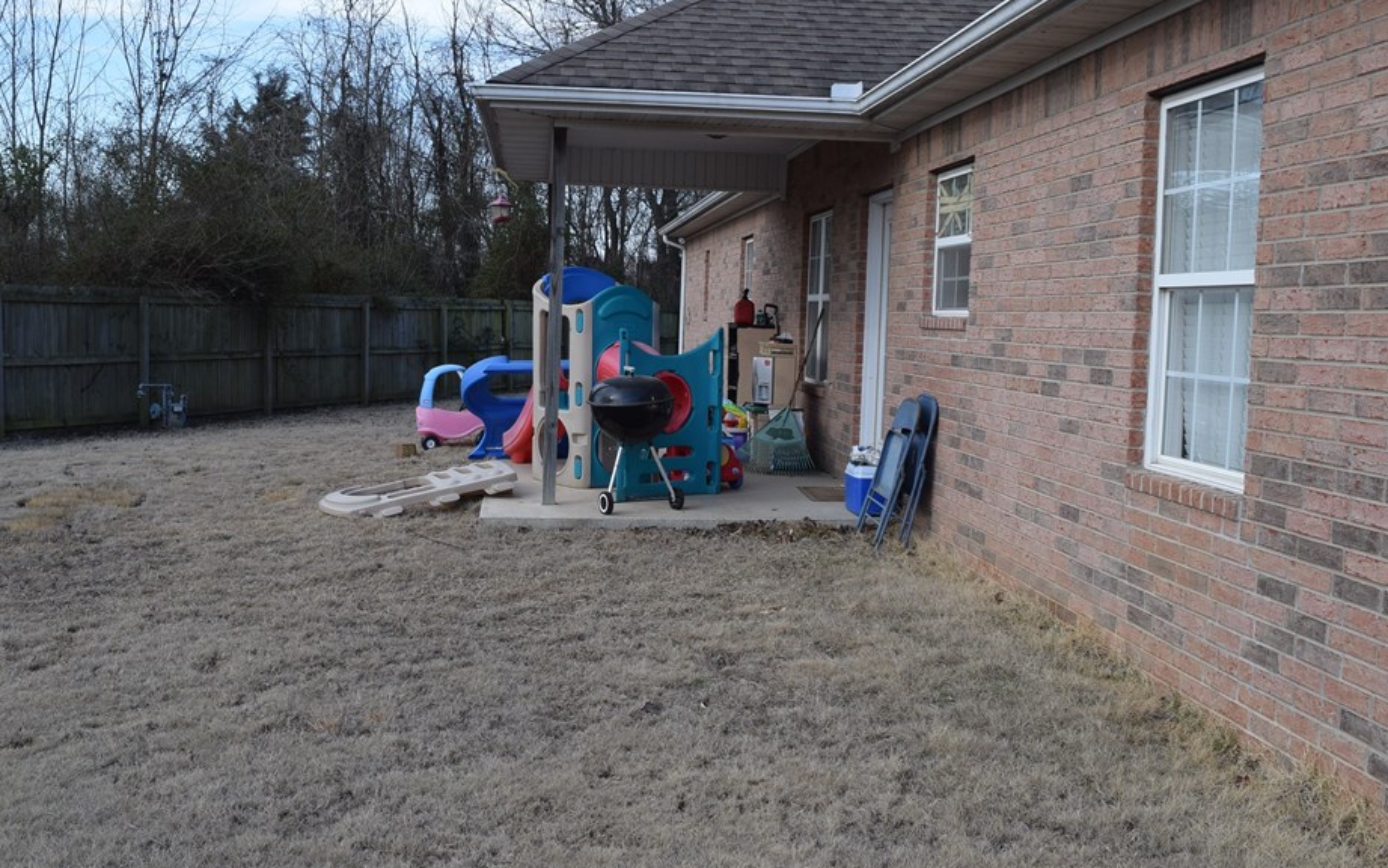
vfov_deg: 35.3
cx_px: 598
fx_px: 1362
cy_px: 387
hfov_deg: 53.8
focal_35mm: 36
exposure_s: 1/250
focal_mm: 20
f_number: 8
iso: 220
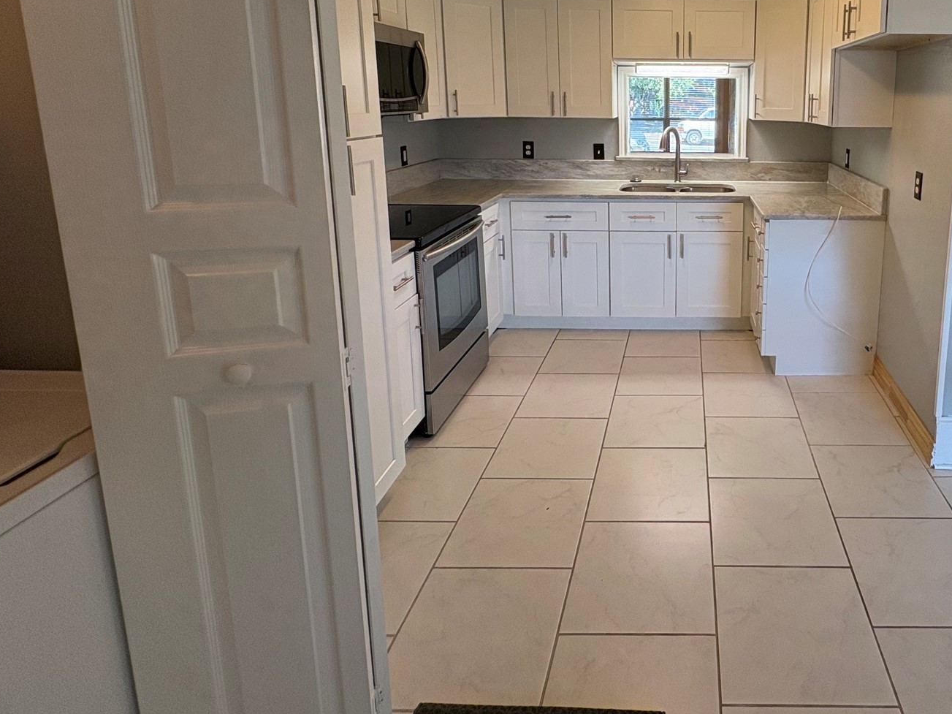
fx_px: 605
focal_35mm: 22
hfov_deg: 72.2
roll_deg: -0.7
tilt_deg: -9.7
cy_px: 200
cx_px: 690
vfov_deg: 58.6
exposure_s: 1/120
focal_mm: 2.22
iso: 160
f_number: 2.2
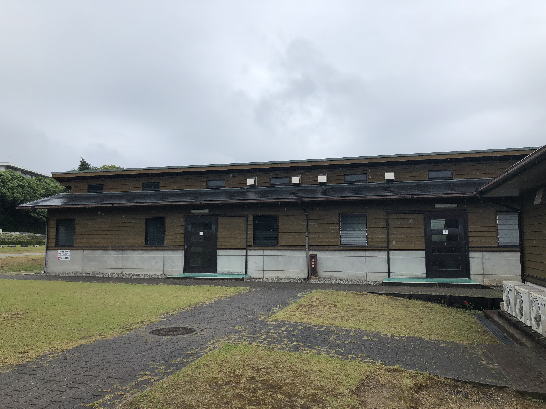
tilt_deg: +5.3
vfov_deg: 49.7
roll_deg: -0.2
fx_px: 442
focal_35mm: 28
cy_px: 204
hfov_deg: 63.4
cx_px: 273
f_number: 1.8
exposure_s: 1/1600
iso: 20
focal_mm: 4
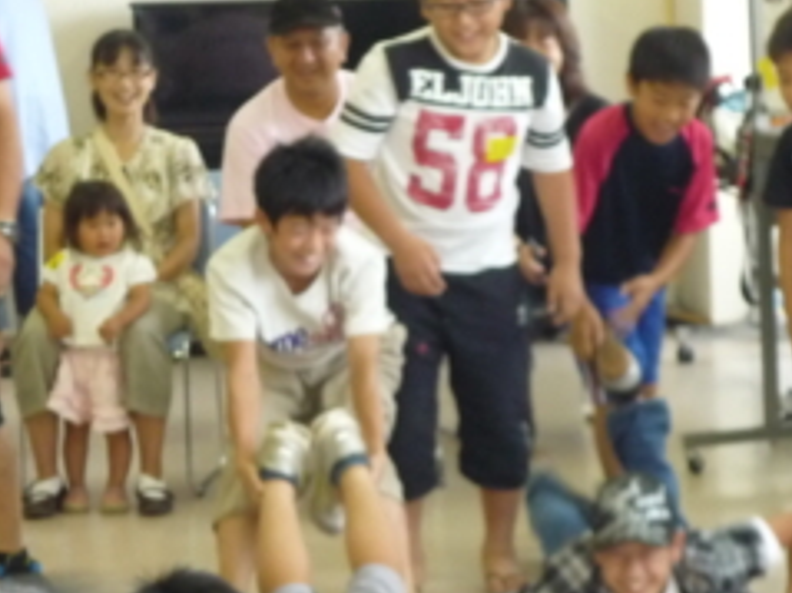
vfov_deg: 9.3
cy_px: 398
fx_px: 3636
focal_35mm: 159
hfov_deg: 12.4
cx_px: 553
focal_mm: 12.3
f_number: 4.1
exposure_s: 1/50
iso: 400
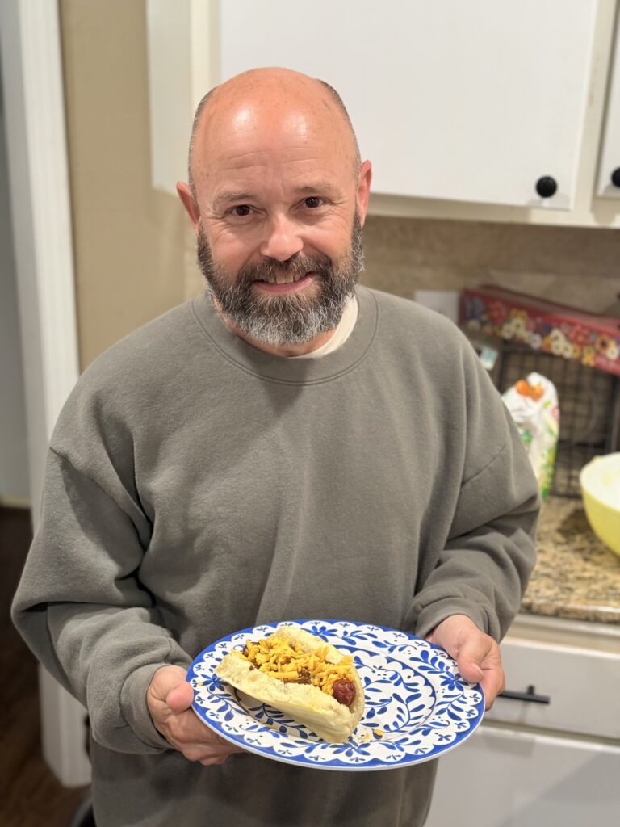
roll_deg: -1.8
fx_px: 1146
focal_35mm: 48
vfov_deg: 39.7
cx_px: 310
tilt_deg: -19.1
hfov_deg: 30.3
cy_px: 414
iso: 200
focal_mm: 6.76
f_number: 1.78
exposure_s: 1/60
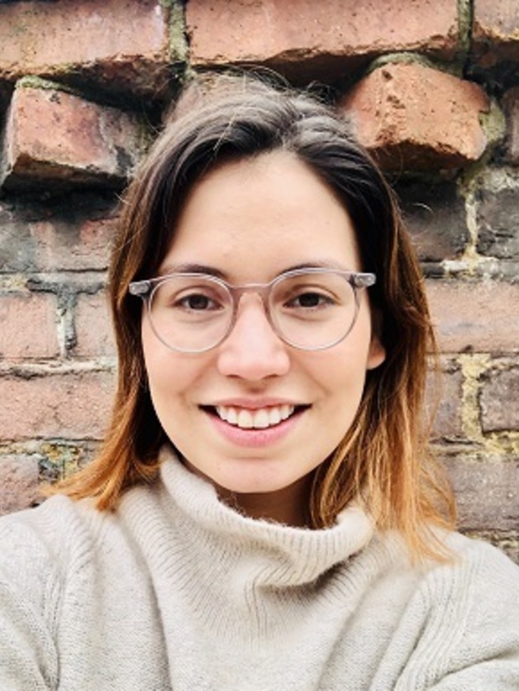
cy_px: 346
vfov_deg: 56.8
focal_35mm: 32
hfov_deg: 44.2
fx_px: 640
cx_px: 260
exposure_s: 1/120
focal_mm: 2.87
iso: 40
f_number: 2.2
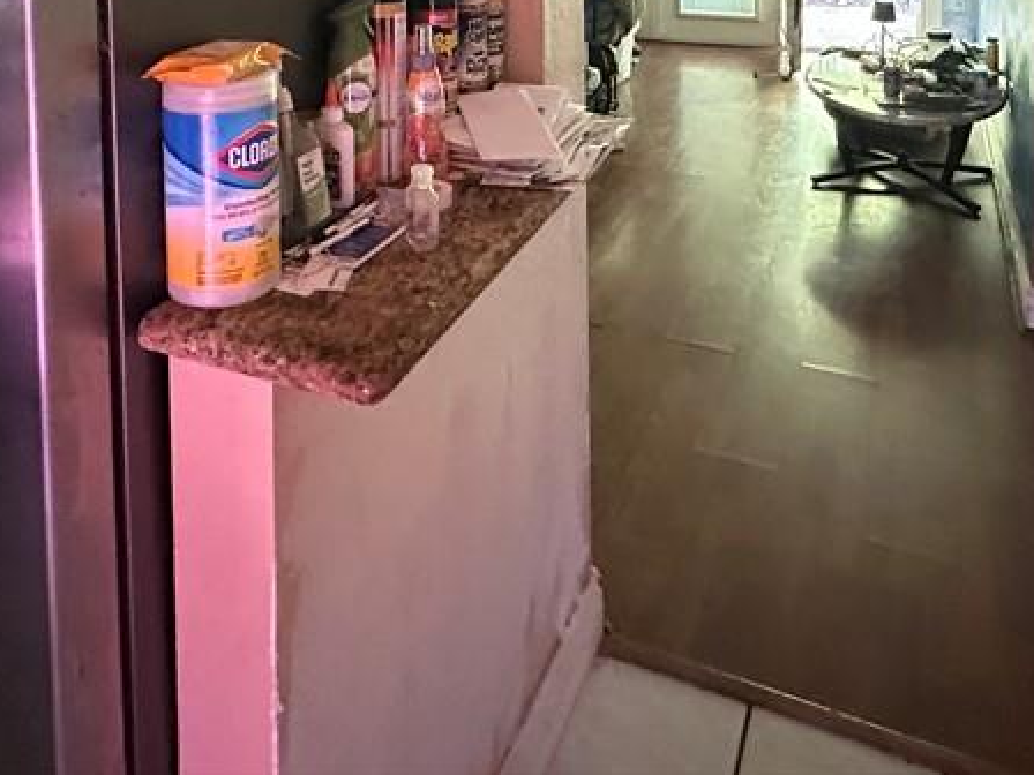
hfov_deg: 56.8
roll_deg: +0.5
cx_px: 501
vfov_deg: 36.3
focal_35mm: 32
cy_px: -106
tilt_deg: -3.1
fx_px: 956
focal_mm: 2.22
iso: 1250
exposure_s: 1/42
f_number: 2.2
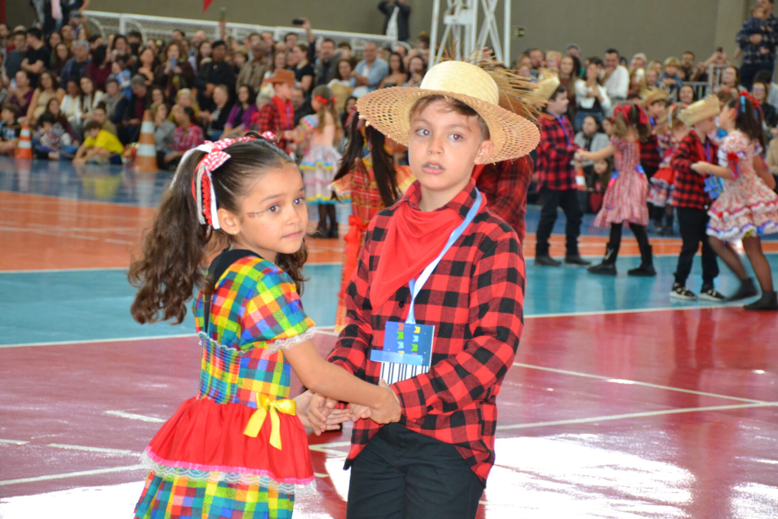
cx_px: 389
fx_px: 2431
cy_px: 260
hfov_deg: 18.2
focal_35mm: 112
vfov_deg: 12.2
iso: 1600
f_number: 5
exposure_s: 1/60
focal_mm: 75
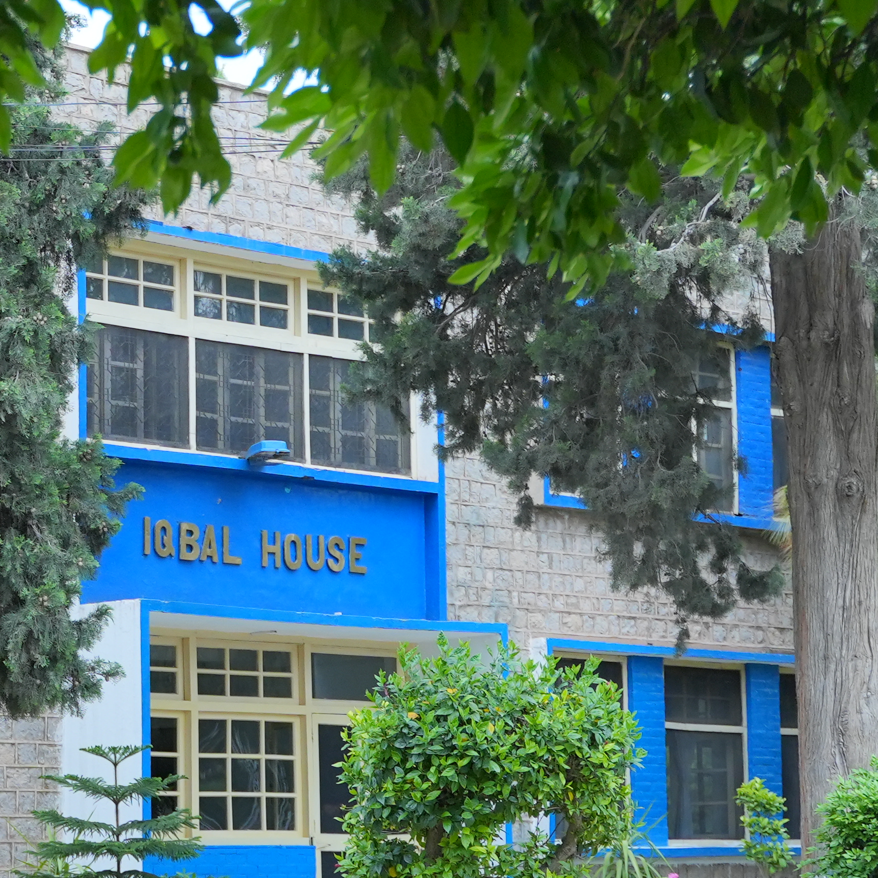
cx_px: -94
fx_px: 2726
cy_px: 475
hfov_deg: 17.6
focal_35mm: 95
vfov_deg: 18.3
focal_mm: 28
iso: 640
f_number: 2.8
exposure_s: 1/160
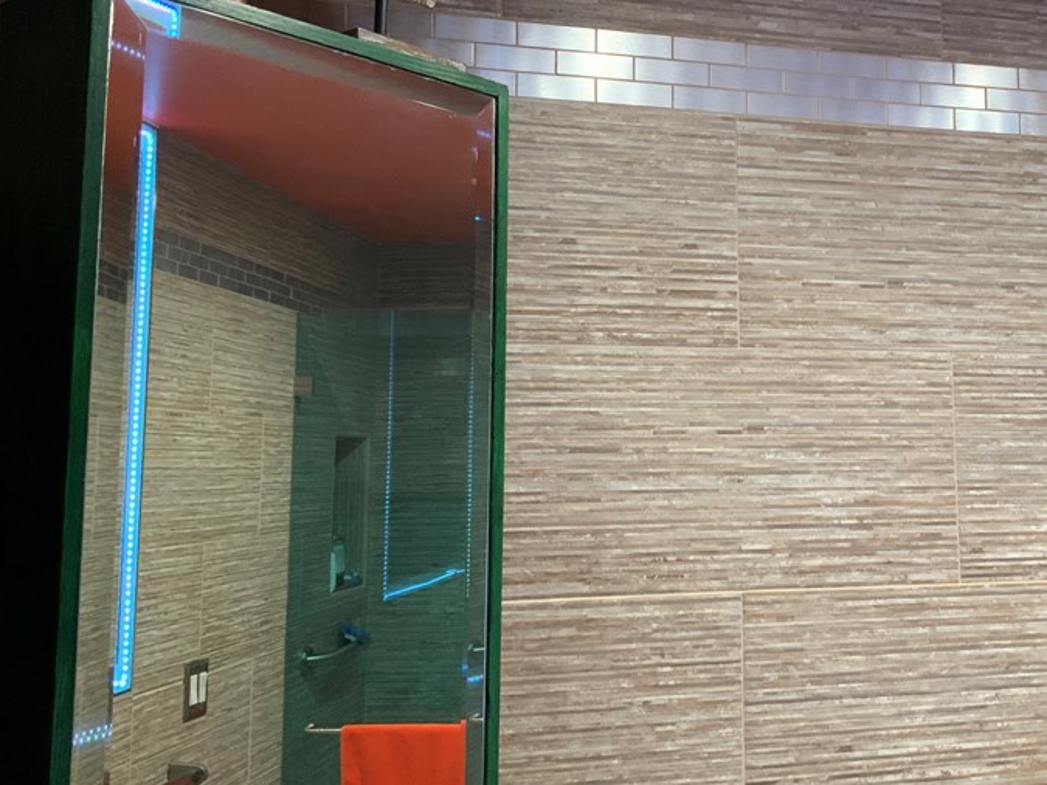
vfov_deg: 32.7
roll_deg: +0.2
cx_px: 712
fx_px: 1331
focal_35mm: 44
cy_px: 295
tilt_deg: +7.7
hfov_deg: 42.3
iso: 160
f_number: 1.8
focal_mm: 3
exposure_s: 1/60
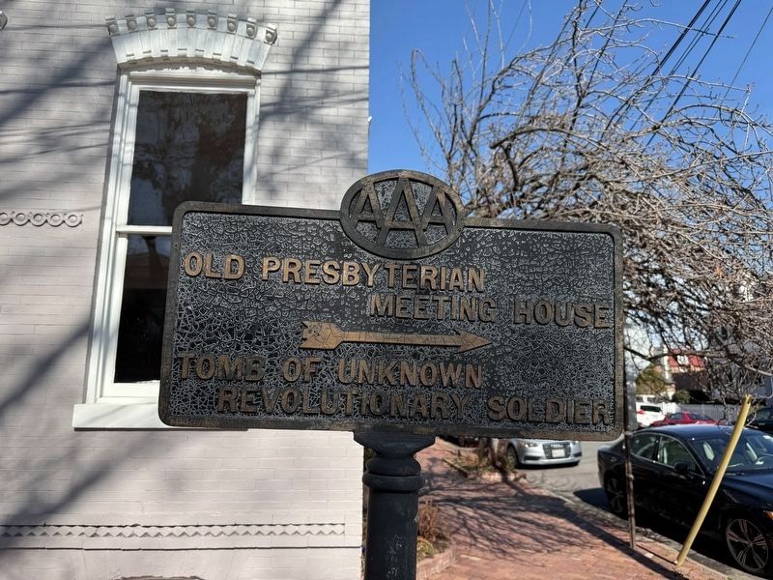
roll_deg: -0.2
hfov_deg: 71.6
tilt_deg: +11.2
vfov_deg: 56.8
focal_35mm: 24
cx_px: 386
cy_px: 290
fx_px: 536
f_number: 1.78
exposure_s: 1/3425
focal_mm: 6.76
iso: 80
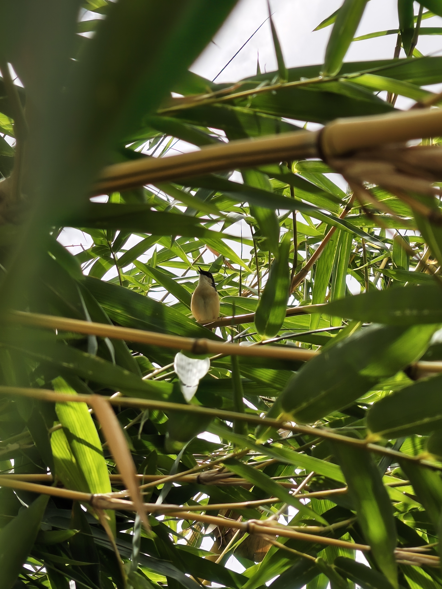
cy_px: 294
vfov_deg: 19.6
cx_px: 221
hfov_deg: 14.8
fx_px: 1702
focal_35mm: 100
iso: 50
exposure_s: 1/1322
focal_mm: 7.1
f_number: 2
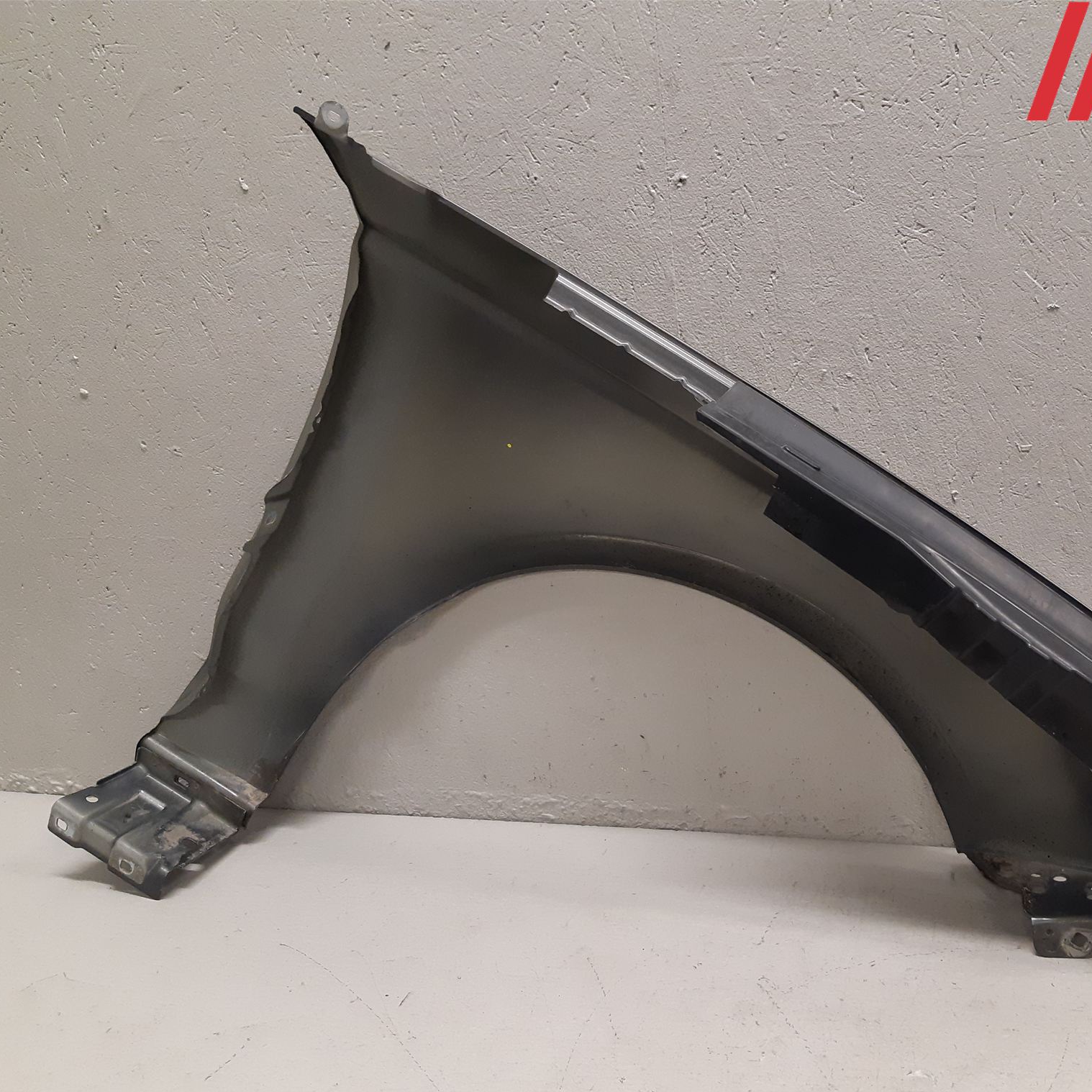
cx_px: 732
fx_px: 1106
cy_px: 552
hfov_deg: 51.5
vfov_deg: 52.5
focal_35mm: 31
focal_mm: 3.93
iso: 200
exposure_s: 1/50
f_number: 1.7
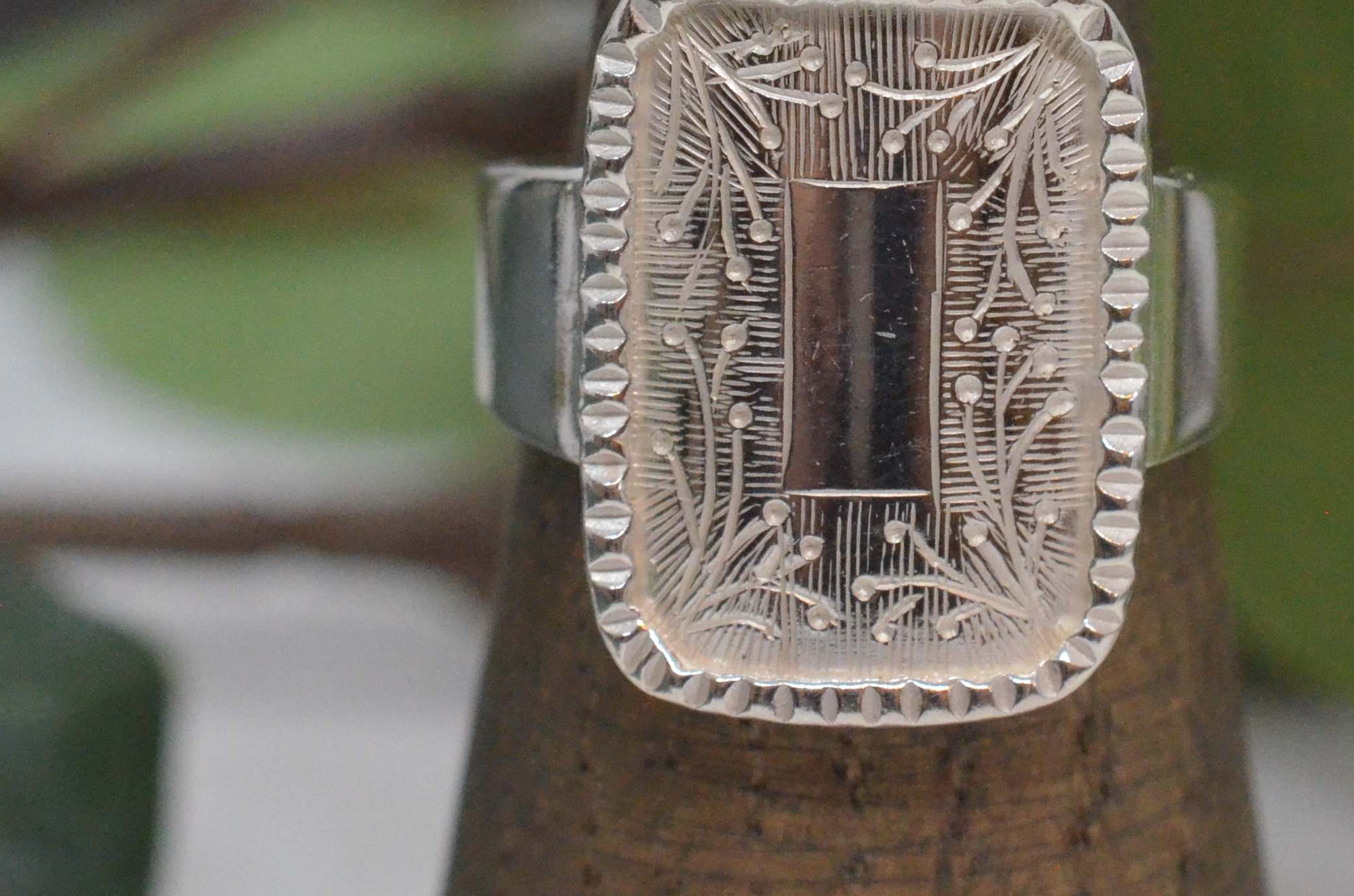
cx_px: 882
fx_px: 5405
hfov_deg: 14.3
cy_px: 181
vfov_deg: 9.5
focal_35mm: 144
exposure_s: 1/1000
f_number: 8
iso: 4000
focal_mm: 40
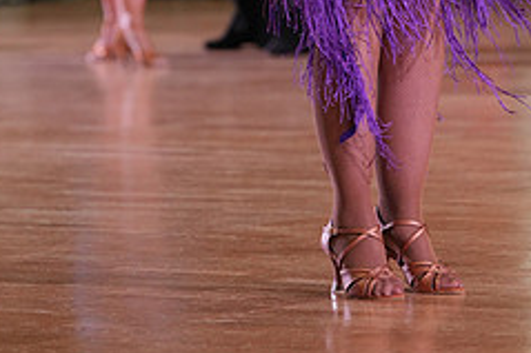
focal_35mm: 342
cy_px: -215
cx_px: 290
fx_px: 5041
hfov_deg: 6.0
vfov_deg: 4.0
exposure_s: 1/500
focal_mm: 141
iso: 2000
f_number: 4
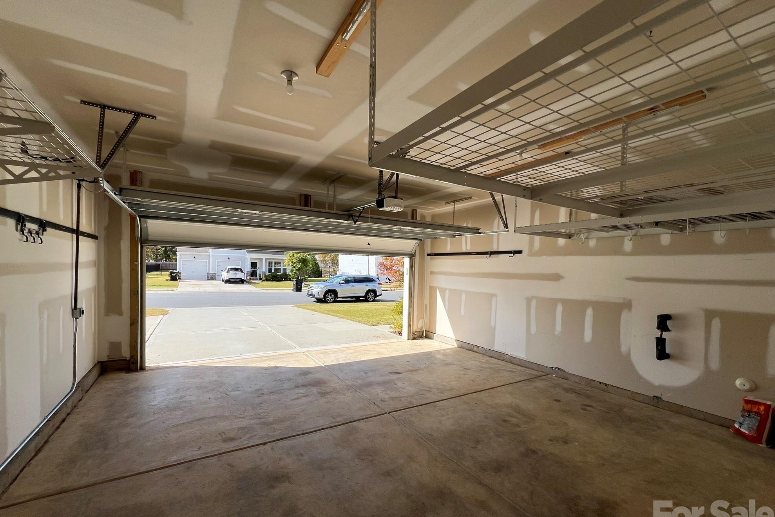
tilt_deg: -2.2
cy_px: 276
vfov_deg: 81.1
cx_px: 377
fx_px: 301
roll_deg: -1.5
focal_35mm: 14
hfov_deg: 104.2
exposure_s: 1/1292
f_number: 1.8
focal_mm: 1.57
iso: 32
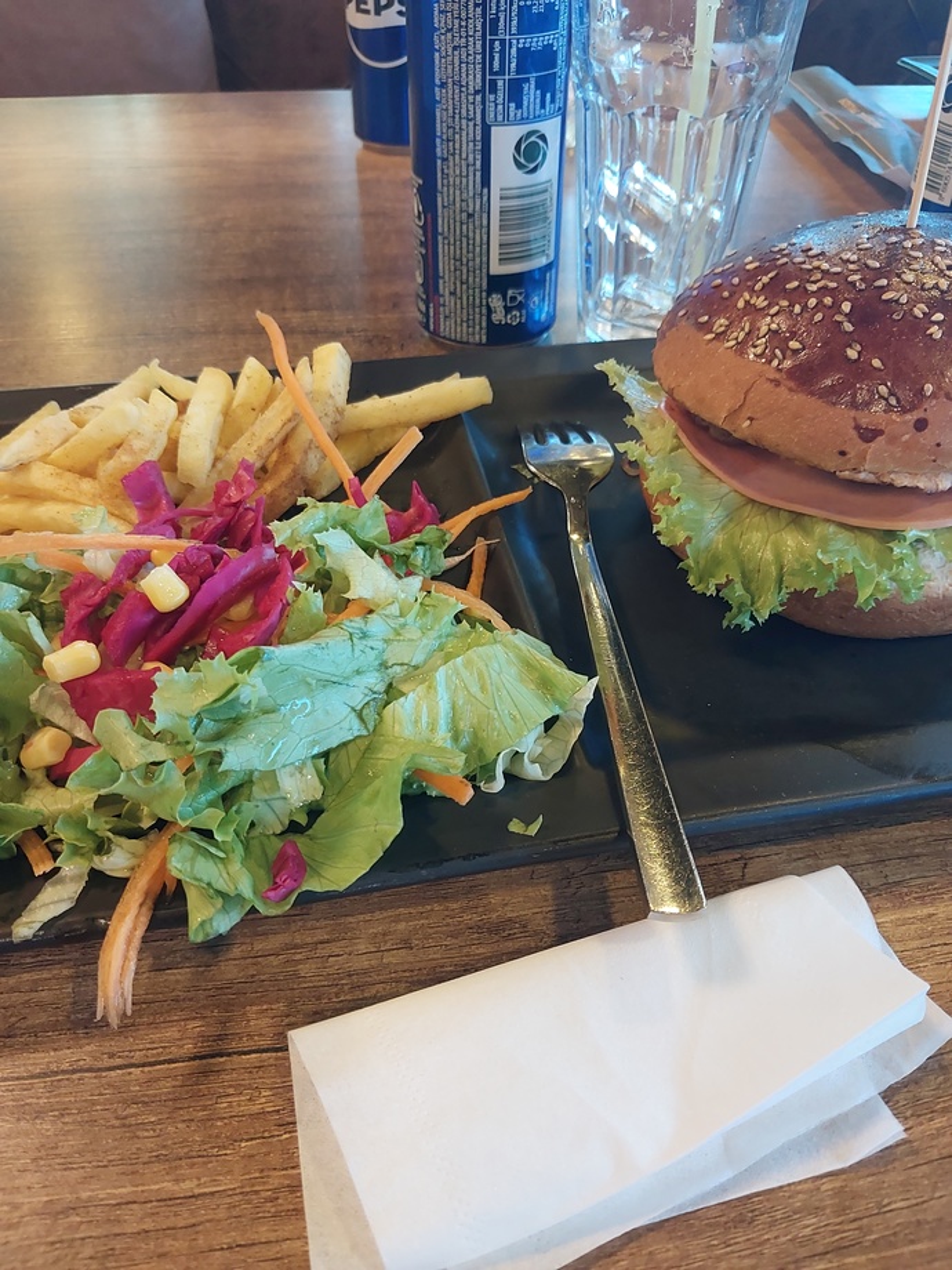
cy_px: 635
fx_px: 1100
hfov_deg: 46.8
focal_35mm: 30
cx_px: 476
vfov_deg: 60.0
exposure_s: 1/60
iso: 400
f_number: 1.8
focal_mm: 4.6
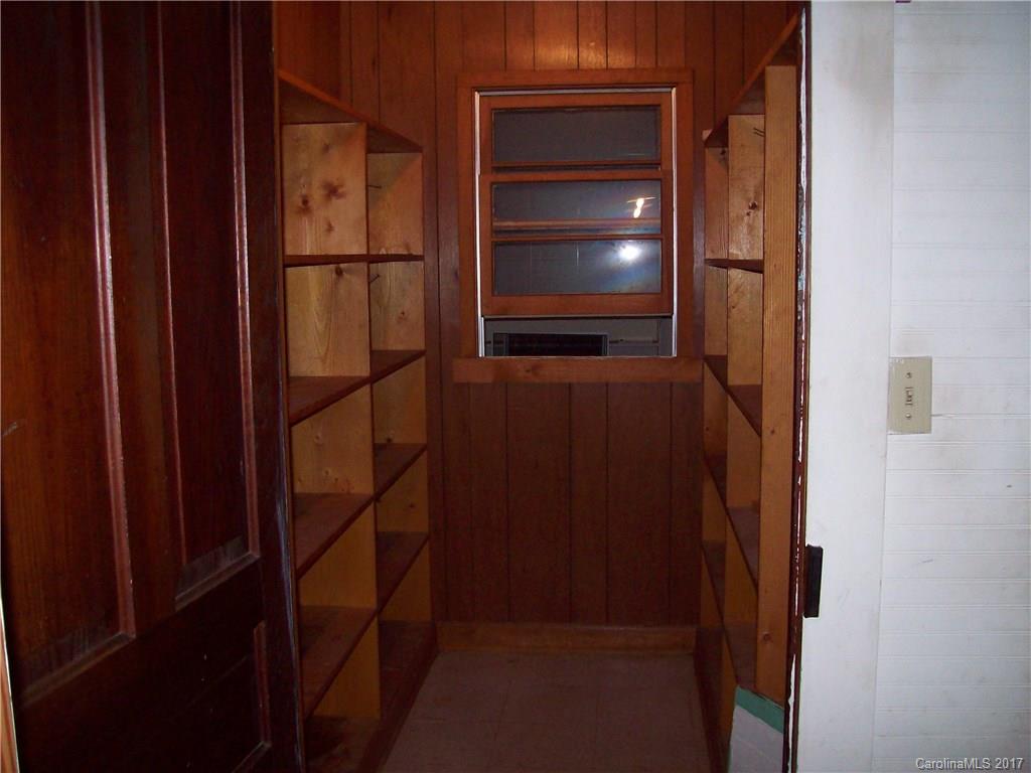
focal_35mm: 36
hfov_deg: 51.4
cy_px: 386
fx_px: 1072
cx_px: 516
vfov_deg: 39.7
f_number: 2.7
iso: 200
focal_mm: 6
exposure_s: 1/64
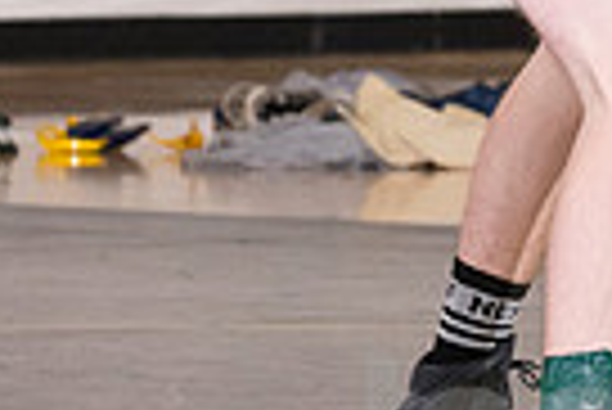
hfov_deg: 2.4
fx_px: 14652
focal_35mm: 861
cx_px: 1138
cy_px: -117
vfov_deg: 1.6
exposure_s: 1/250
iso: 2000
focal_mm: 135
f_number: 5.6
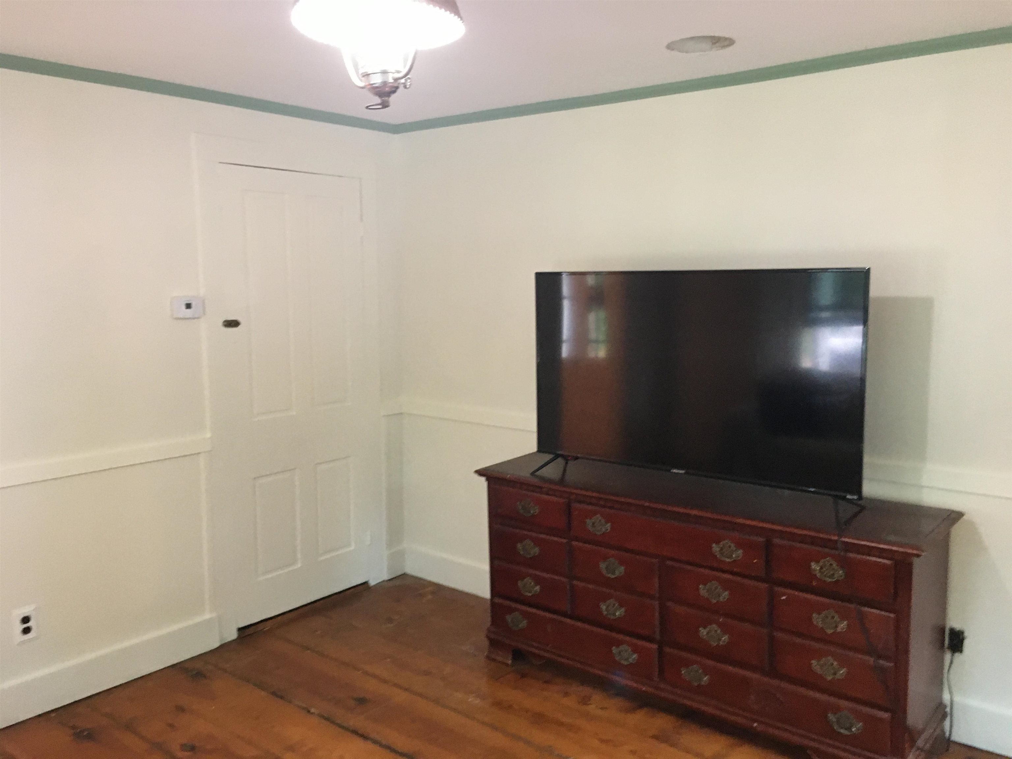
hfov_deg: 61.7
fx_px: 848
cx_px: 506
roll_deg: -0.2
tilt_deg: -6.7
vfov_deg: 48.2
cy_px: 380
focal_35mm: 29
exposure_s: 1/15
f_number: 2.2
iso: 200
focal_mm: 4.15
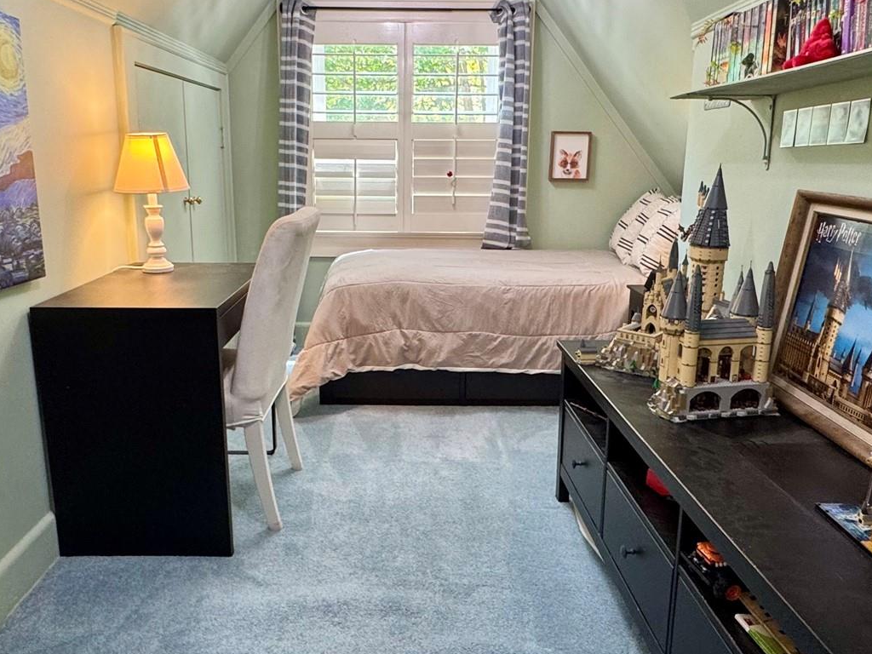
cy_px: 306
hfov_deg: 63.4
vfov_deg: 49.7
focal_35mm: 28
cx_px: 404
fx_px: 705
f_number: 2.2
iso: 160
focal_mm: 2.22
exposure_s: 1/60
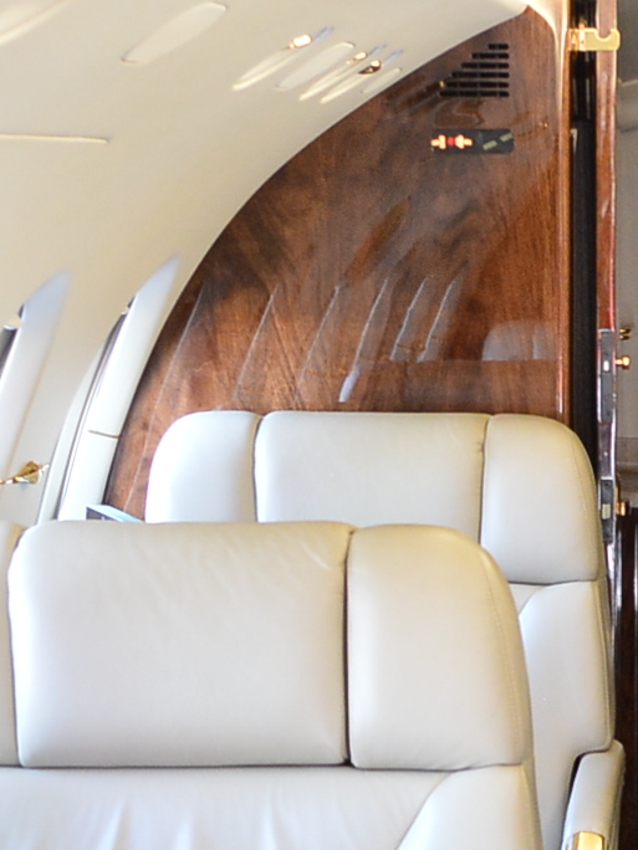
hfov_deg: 12.8
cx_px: 691
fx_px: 2801
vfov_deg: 16.9
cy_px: 819
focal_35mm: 114
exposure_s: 1/13
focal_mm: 18
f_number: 3.5
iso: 800
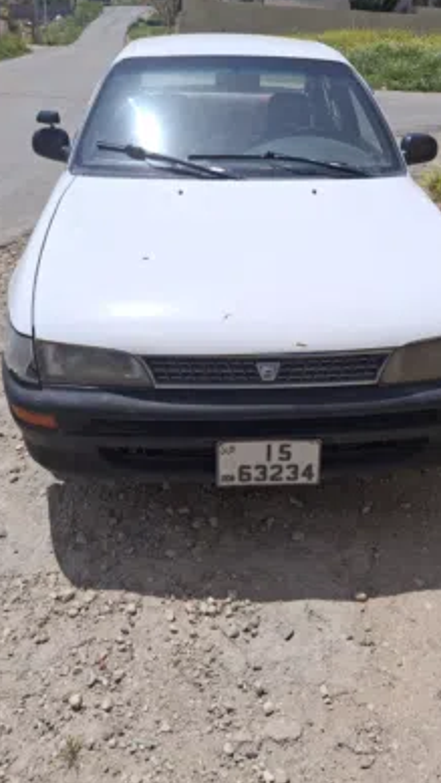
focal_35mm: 28
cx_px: 256
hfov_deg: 41.4
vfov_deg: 67.9
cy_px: 397
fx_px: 582
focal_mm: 4.69
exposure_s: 1/4329
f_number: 1.8
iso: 25
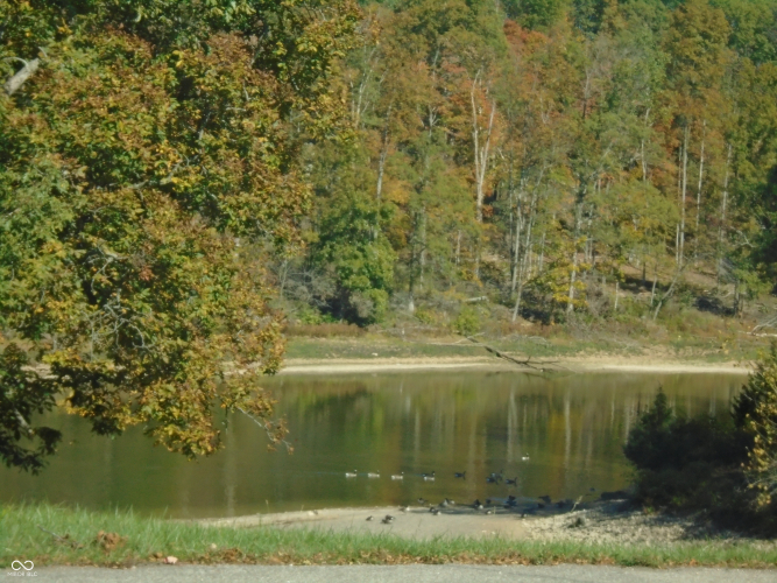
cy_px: 292
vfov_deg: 11.4
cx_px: 388
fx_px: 2917
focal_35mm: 130
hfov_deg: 15.2
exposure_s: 1/250
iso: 250
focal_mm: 23
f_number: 6.4
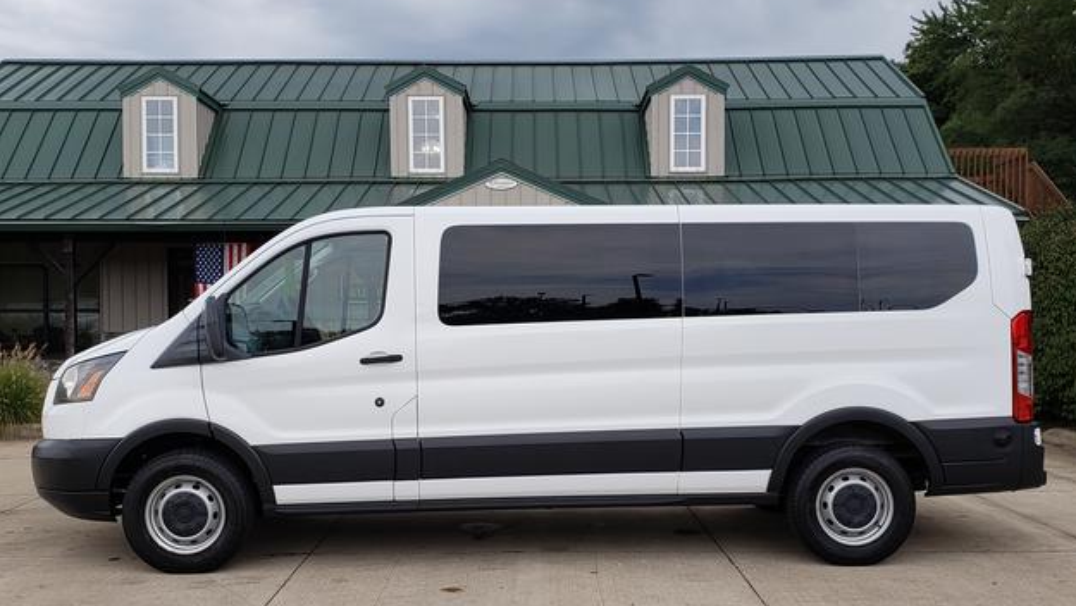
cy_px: 358
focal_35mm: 29
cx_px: 549
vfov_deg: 40.1
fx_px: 828
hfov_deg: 66.0
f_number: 2.4
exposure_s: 1/506
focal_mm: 4.3
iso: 50
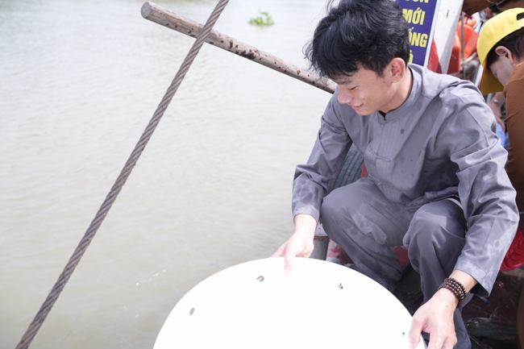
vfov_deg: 37.8
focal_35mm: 35
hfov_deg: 54.4
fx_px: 509
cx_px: 262
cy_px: 174
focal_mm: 35
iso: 125
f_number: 4.5
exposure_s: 1/320
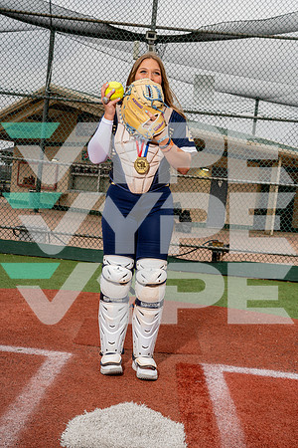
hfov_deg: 30.5
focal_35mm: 44
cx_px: 149
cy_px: 224
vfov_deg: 44.5
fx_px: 546
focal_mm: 44
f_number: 8
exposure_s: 1/250
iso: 320
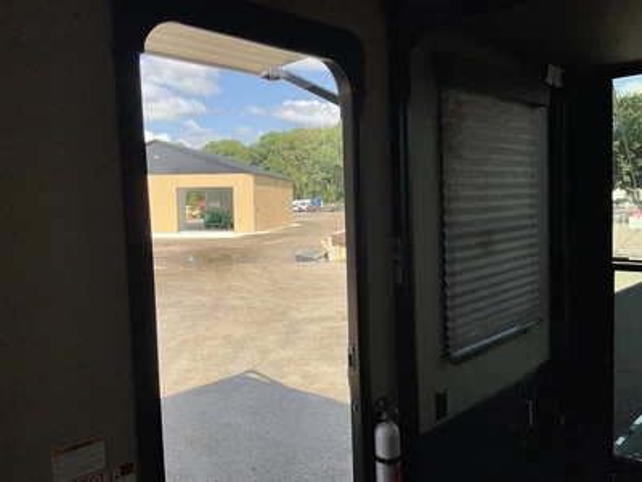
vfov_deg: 48.2
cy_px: 241
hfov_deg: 61.7
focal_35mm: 29
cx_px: 321
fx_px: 538
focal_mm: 3
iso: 25
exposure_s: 1/495
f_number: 1.8
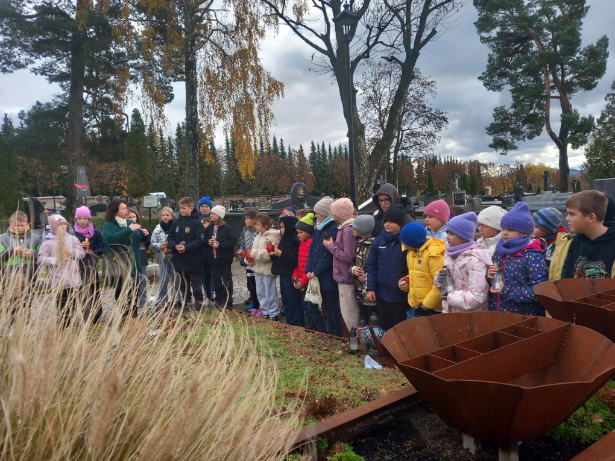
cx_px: 308
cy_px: 230
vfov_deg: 51.4
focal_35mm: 27
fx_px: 480
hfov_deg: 65.3
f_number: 1.8
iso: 20
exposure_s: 1/100
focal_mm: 4
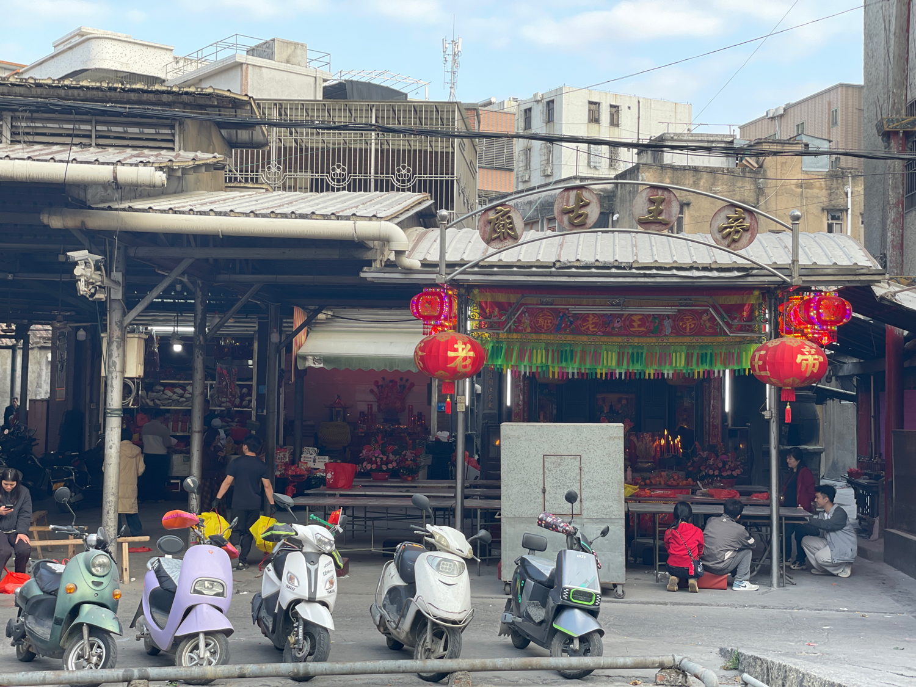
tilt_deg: +2.6
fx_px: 1376
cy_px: 344
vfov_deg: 28.0
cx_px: 458
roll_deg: -1.5
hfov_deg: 36.8
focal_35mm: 52
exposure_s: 1/140
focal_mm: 6
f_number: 2
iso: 32
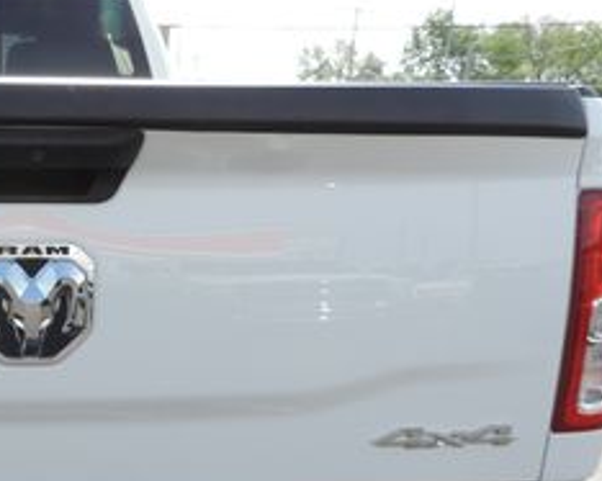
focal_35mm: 64
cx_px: 5
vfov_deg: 23.3
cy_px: 422
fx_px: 1140
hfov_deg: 27.9
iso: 80
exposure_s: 1/500
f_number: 3
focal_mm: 4.3
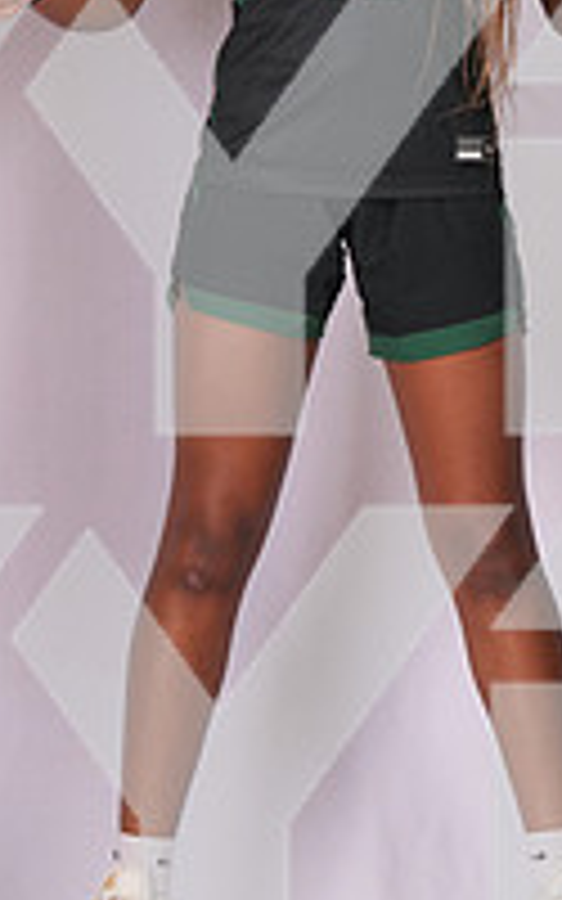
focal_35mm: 207
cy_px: 200
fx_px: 5073
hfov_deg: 6.3
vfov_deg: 10.1
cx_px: 418
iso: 400
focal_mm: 70
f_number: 11
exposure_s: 1/200
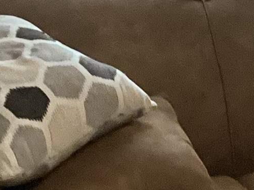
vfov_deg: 7.4
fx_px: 1409
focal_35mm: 192
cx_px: 284
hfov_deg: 10.2
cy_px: -215
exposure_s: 1/60
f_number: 2.4
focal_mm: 3.3
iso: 250
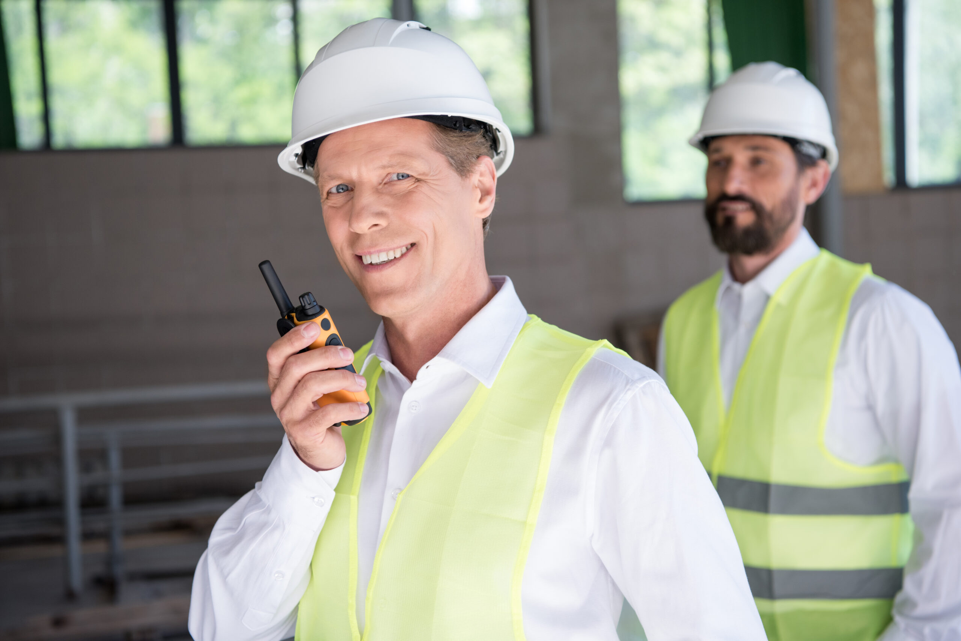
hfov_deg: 34.5
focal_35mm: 58
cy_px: 320
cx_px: 480
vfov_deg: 23.4
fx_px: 1549
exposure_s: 1/250
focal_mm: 58
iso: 400
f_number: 4
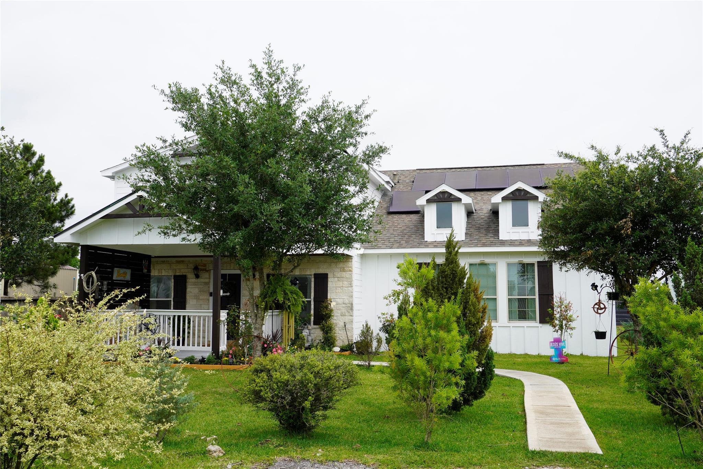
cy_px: 234
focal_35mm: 33
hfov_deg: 57.2
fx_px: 644
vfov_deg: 40.0
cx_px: 352
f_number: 9
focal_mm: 22
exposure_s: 1/125
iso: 100
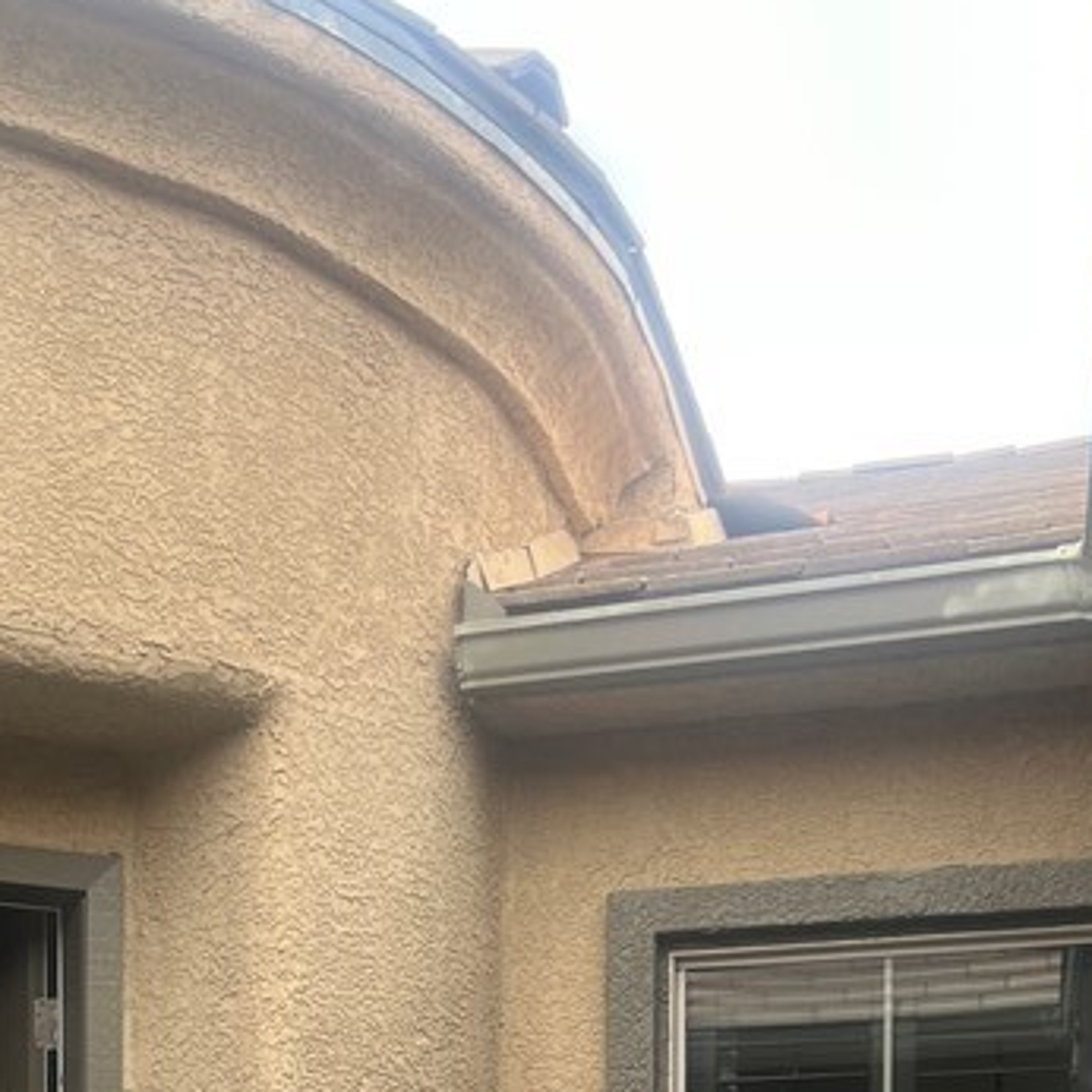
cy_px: 1493
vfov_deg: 22.2
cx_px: 221
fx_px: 2427
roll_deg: +0.6
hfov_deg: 24.9
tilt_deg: -0.7
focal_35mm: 68
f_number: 1.6
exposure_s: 1/142
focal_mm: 5.1
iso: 32
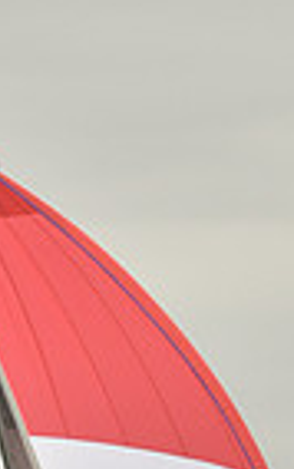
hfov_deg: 1.5
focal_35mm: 872
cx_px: 173
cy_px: 647
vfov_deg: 2.4
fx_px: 11156
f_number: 8
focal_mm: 210
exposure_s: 1/1000
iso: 400
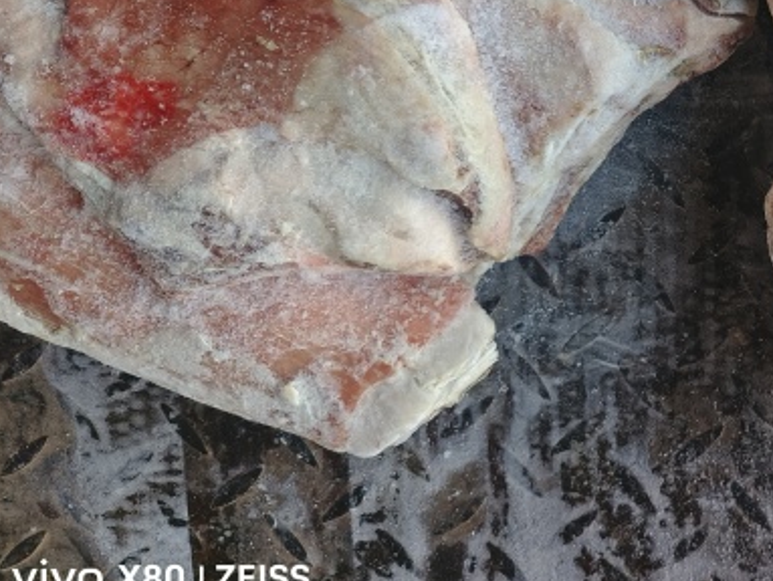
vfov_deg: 29.3
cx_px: 785
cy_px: 77
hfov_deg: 35.5
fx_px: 1073
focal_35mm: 48
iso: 295
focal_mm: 5.5
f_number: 1.75
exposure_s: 1/100
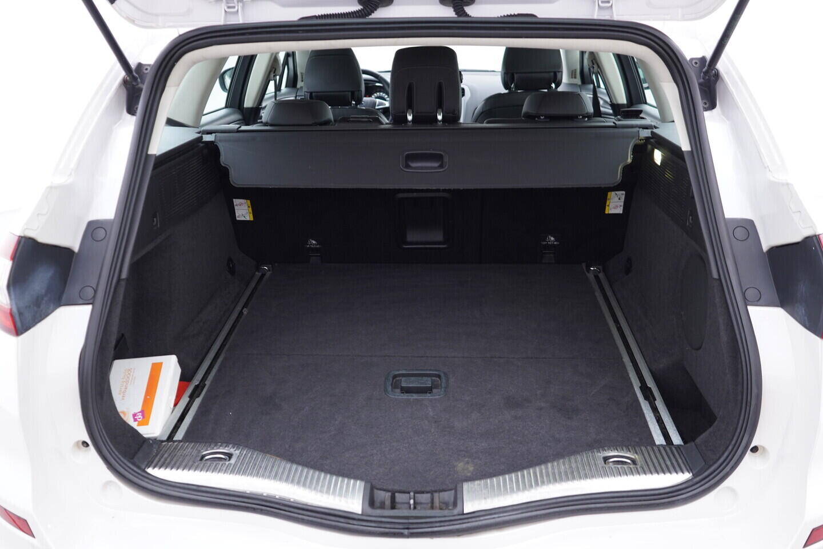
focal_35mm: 36
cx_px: 412
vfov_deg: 36.9
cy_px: 274
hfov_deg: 53.1
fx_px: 823
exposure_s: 1/40
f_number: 2.8
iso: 200
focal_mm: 24
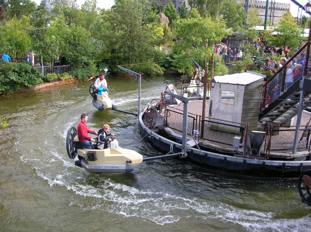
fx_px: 332
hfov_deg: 50.2
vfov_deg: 38.6
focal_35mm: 37
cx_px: 156
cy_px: 116
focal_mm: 6.2
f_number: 2.9
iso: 50
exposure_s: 1/228
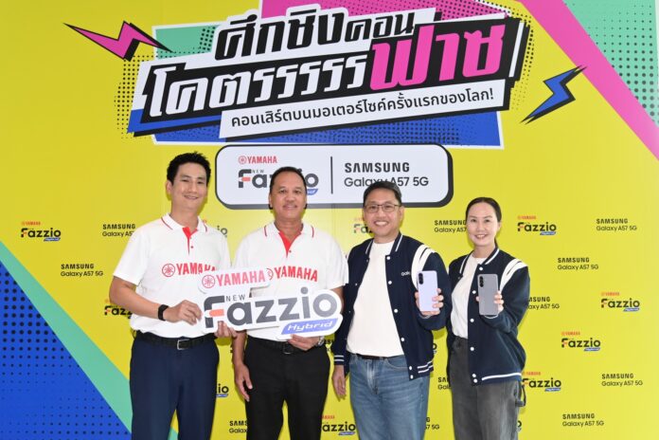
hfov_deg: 55.8
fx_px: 622
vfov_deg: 38.9
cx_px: 330
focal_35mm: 34
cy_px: 220
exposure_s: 1/200
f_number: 4
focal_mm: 34
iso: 1000
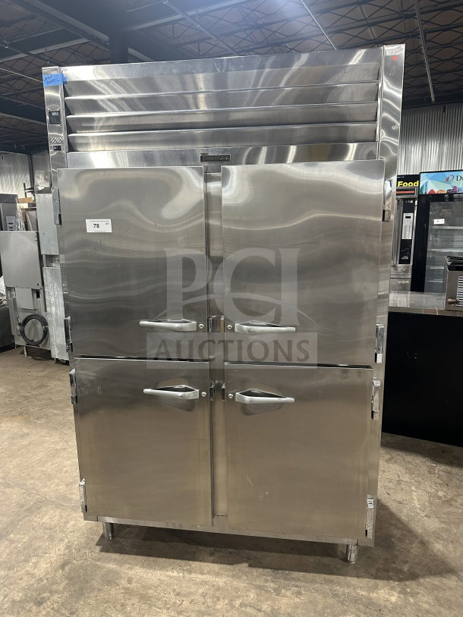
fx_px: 428
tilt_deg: -12.5
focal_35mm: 24
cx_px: 232
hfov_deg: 56.8
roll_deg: -1.0
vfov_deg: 71.6
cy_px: 308
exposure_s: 1/60
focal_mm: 6.86
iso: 320
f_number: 1.78
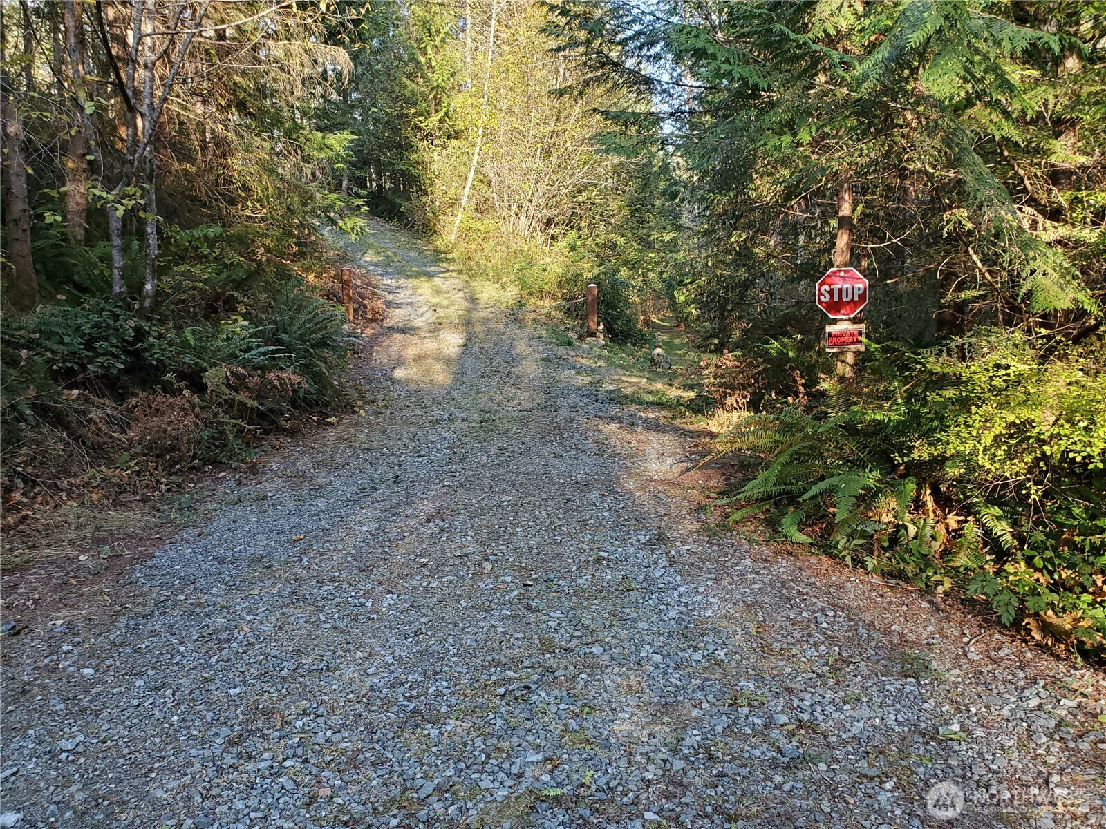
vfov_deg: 53.1
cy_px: 414
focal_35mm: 26
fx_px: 831
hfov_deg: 67.3
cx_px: 553
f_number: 2.4
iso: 125
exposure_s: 1/120
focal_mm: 4.3
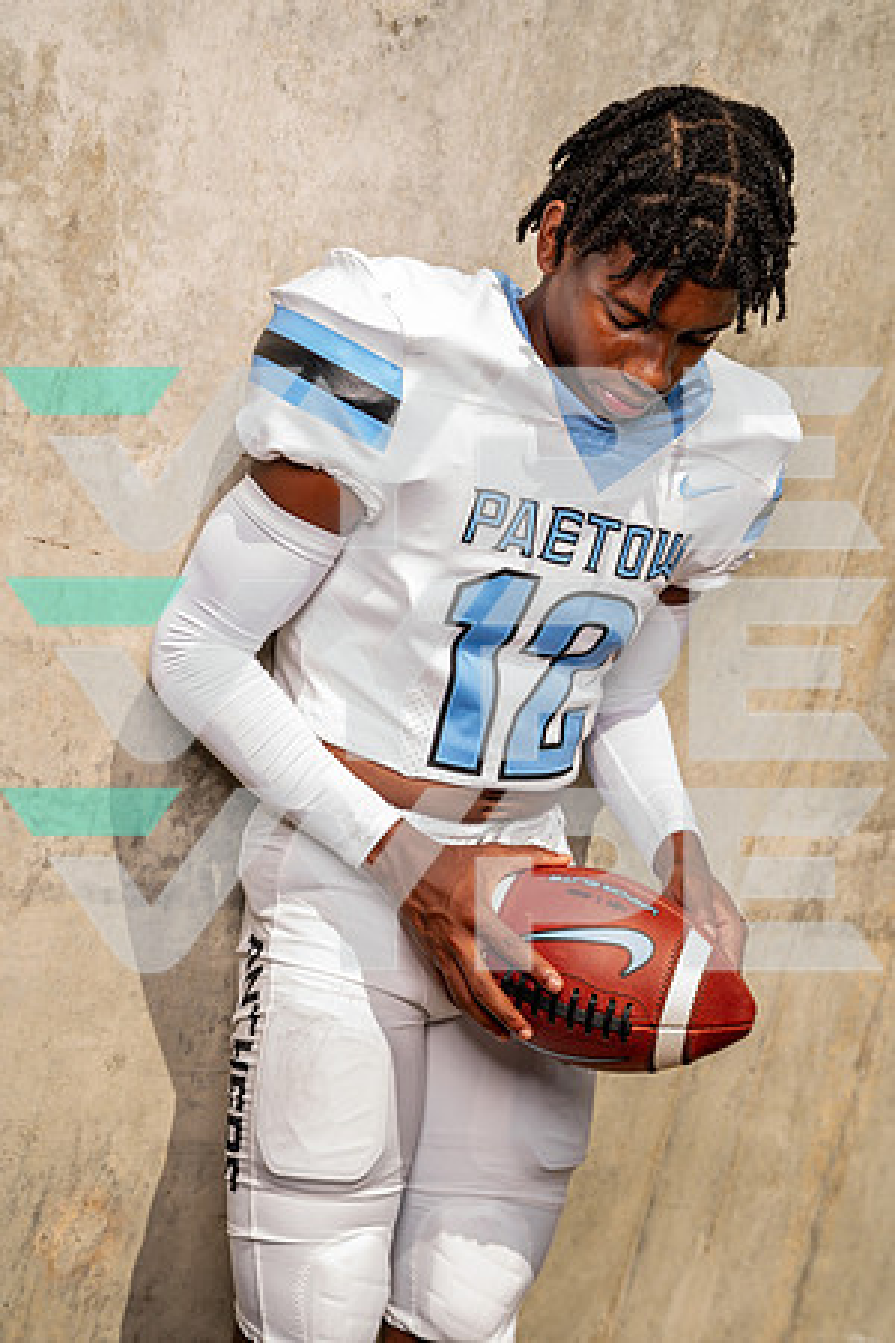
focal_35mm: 51
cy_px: 672
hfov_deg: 26.5
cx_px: 448
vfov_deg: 38.9
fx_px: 1902
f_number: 5.6
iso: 100
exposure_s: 1/320
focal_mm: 51
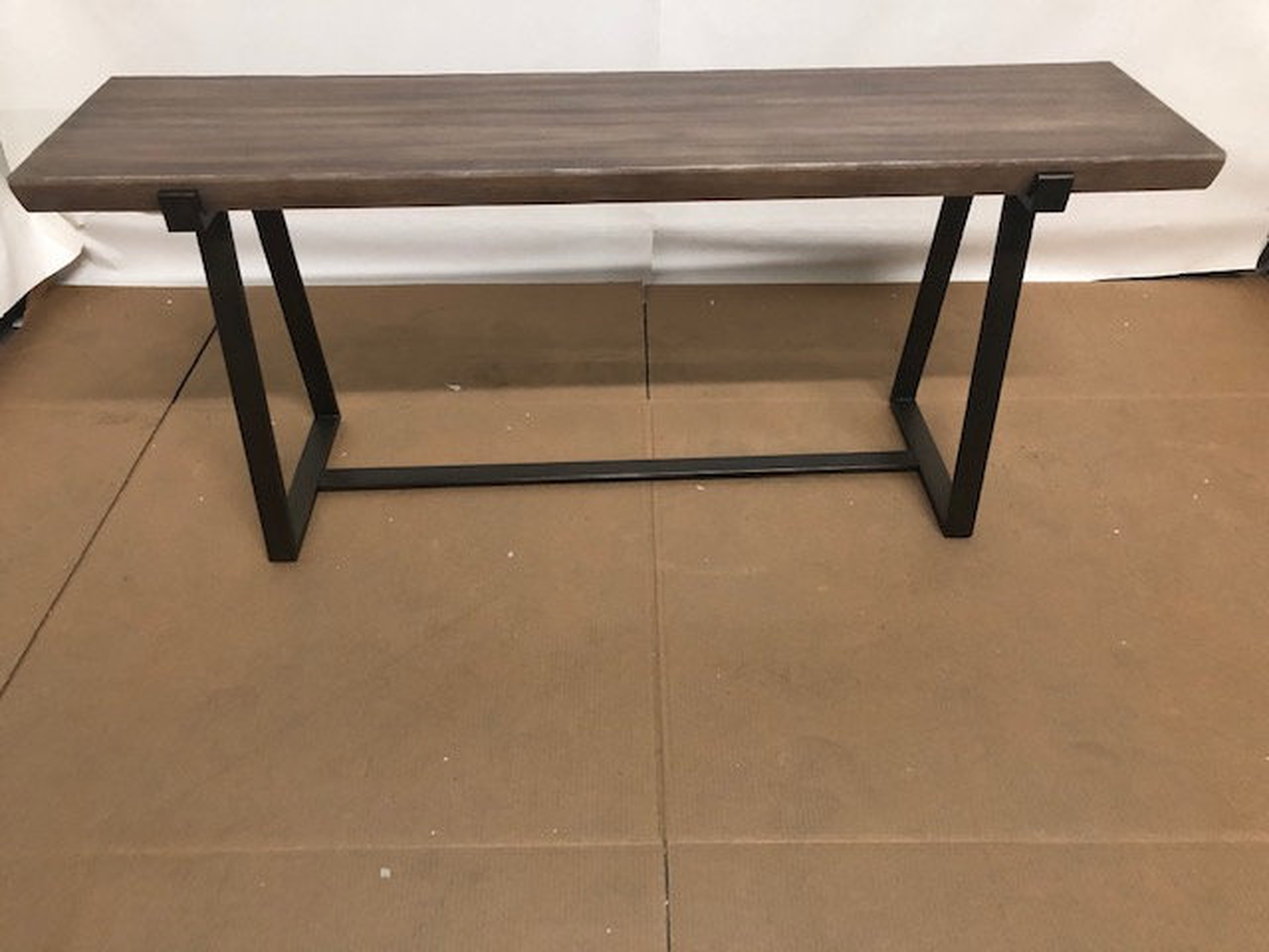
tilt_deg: -39.0
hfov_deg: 63.4
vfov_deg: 49.7
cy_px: 476
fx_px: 1026
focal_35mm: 28
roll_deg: +1.4
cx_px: 634
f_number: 1.8
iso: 100
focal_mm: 4
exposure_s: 1/13
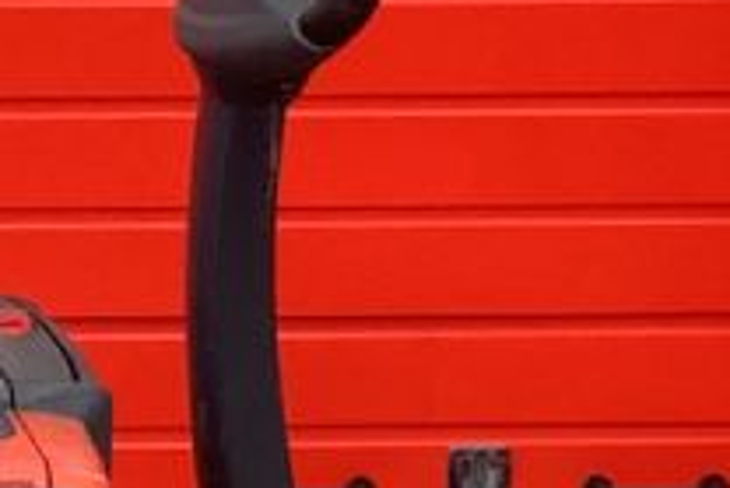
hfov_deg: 9.8
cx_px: -618
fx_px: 4018
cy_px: 351
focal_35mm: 198
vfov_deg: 6.9
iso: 25
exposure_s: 1/158
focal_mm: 3.3
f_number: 2.4
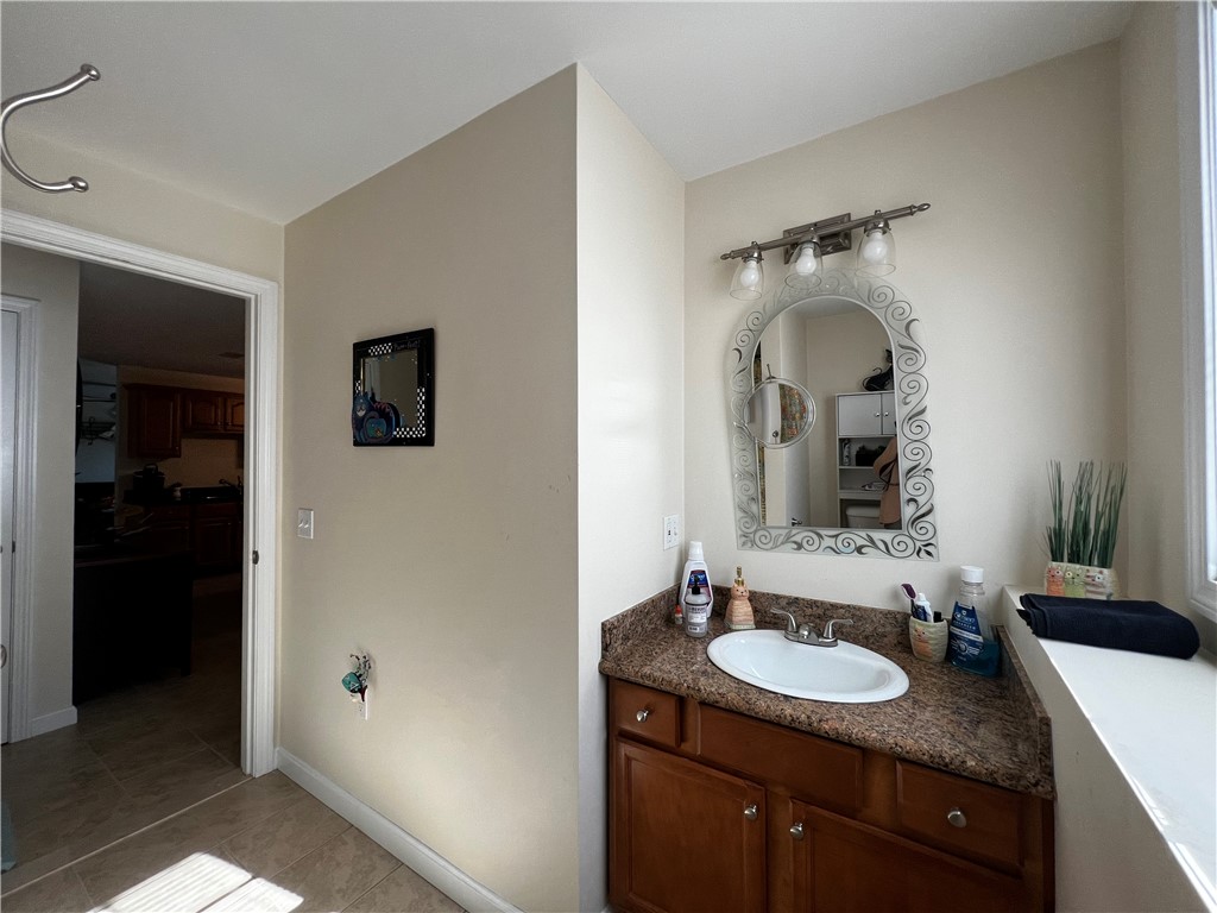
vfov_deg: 89.9
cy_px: 456
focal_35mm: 13
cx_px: 608
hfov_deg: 106.2
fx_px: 457
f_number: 1.8
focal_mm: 1.57
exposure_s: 1/99
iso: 80
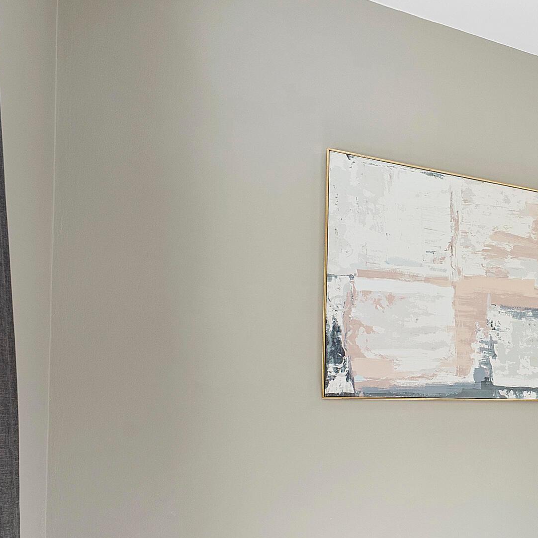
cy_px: 409
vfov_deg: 47.7
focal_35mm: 33
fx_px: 580
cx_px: 702
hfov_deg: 34.6
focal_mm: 14
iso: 640
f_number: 9
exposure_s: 1/4
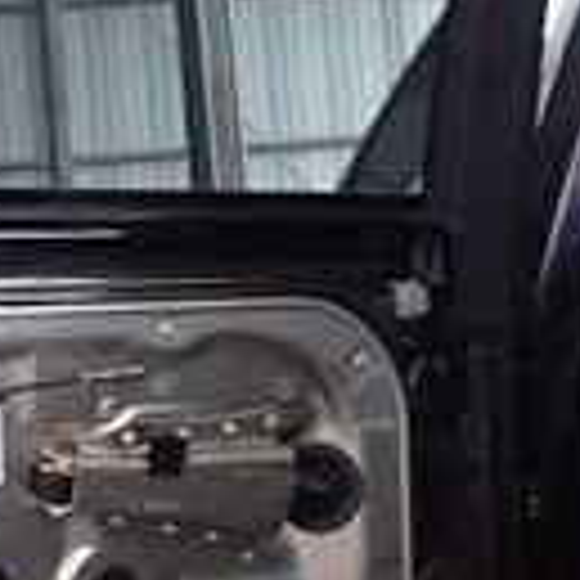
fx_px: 1953
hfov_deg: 16.5
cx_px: -18
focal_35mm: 103
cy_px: 346
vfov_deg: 16.9
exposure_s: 1/40
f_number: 2
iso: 200
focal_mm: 4.5
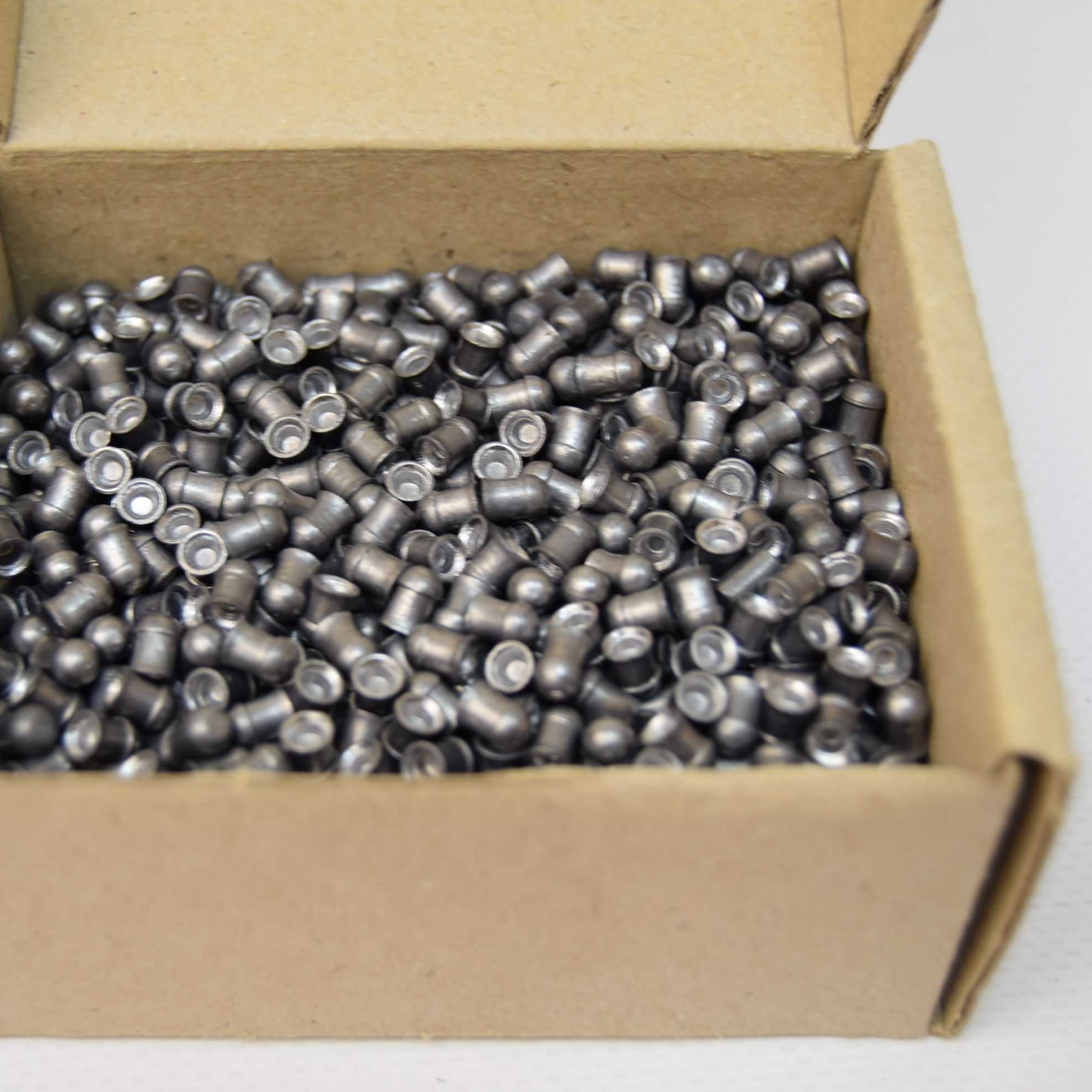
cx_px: 425
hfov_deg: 27.6
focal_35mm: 62
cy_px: 549
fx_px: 2213
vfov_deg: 27.7
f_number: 4.5
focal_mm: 32
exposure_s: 1/8
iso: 100
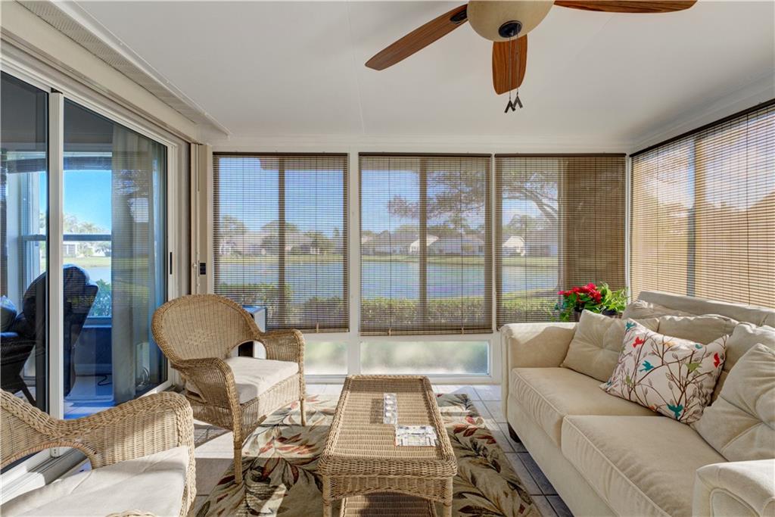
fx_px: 301
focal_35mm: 14
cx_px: 388
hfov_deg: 104.2
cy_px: 258
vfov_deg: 81.2
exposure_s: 1/125
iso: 400
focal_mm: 14
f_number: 8
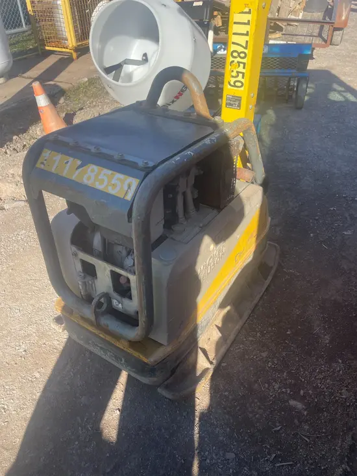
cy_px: 238
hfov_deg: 53.1
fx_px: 357
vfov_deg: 67.3
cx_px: 178
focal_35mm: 26
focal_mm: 4.2
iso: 32
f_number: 1.6
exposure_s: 1/1276
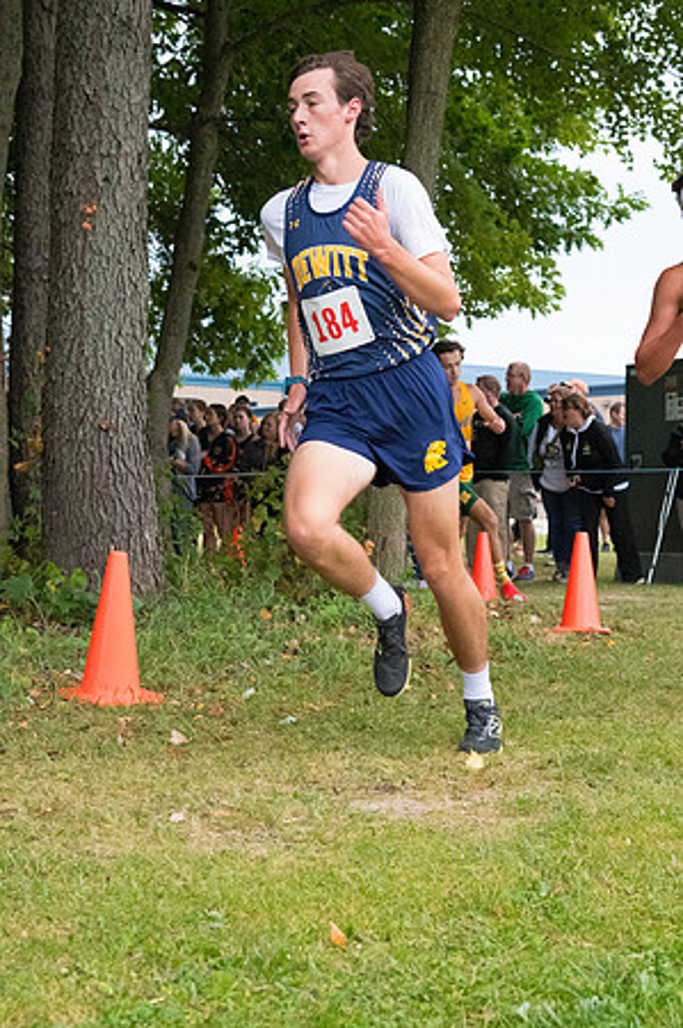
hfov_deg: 20.6
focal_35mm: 66
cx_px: 342
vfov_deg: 30.5
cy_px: 514
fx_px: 1882
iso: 6400
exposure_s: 1/1250
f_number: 5
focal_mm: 44
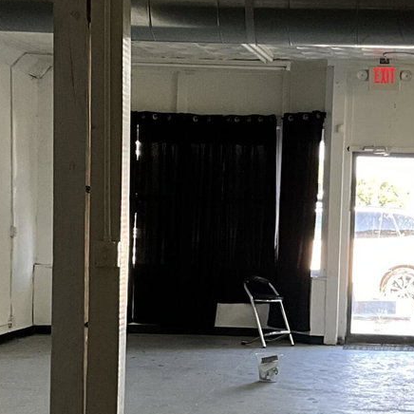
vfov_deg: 18.4
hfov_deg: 18.3
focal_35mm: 94
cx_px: 343
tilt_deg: -4.6
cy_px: 314
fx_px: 1272
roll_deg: -2.3
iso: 100
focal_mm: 3
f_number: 1.8
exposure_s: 1/60
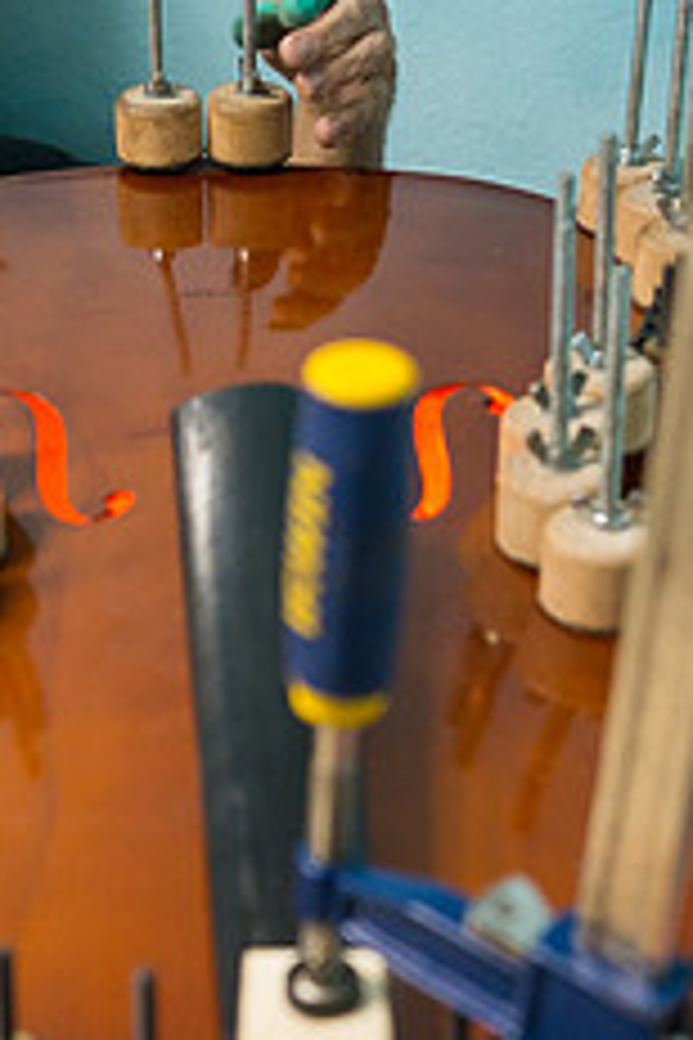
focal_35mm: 80
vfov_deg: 25.4
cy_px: 504
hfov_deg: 17.0
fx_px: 2310
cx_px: 198
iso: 1600
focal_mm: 27
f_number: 2.8
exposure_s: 1/60
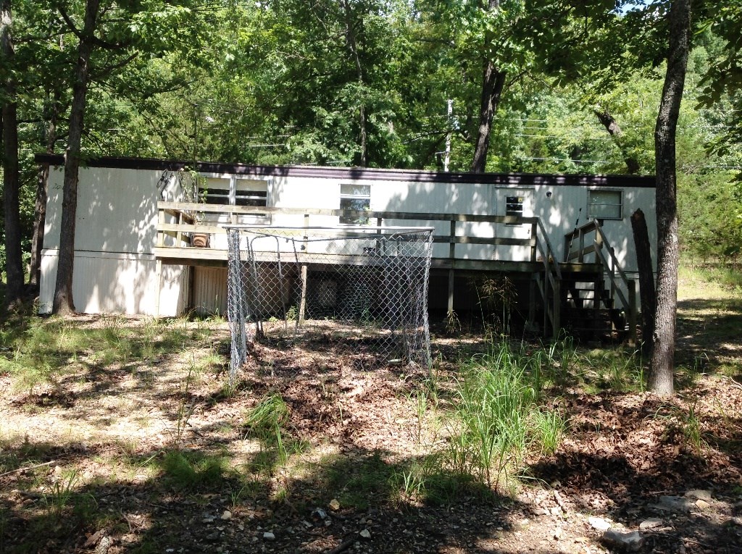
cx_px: 371
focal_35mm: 35
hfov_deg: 52.7
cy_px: 277
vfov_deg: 40.6
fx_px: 749
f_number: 2.4
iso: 50
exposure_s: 1/549
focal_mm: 4.28
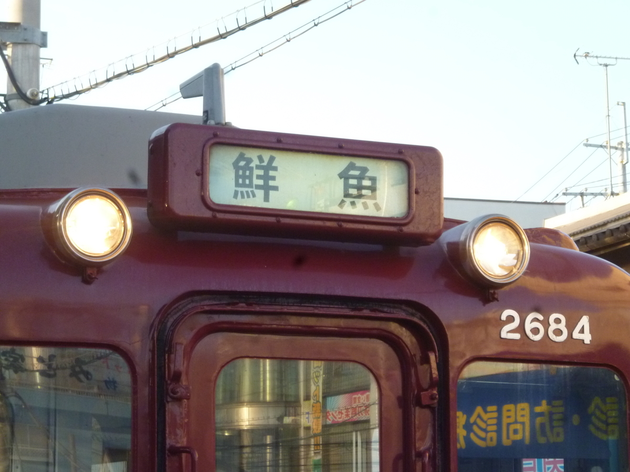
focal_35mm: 112
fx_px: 2038
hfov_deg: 17.6
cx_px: 315
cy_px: 236
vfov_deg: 13.2
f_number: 6.5
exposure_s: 1/100
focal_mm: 20
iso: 400
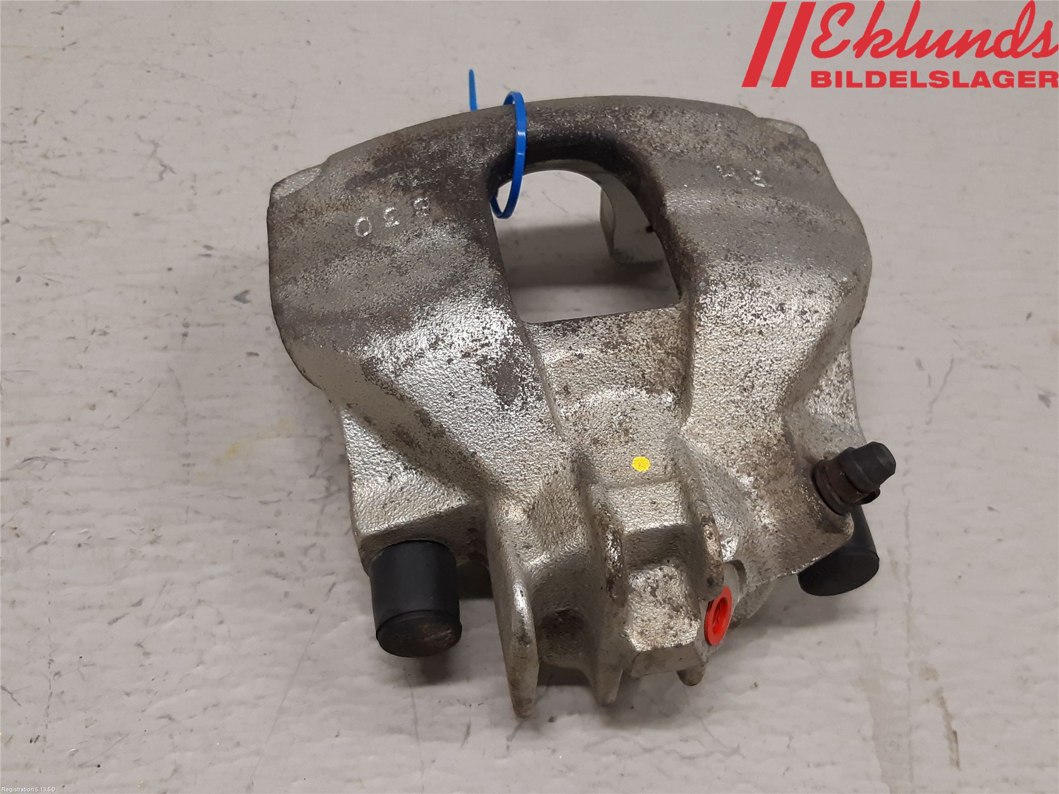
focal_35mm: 26
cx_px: 530
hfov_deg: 67.3
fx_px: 795
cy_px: 397
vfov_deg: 53.1
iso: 125
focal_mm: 3.93
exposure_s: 1/50
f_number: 1.7
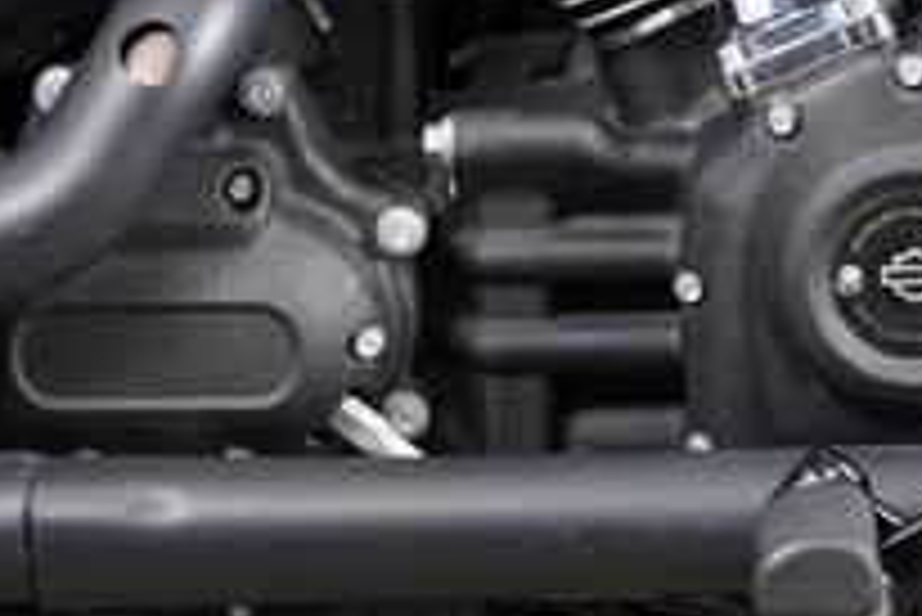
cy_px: 110
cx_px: 558
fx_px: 7355
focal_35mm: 287
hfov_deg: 7.2
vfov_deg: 4.8
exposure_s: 1/125
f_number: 4
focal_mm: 92
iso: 2000
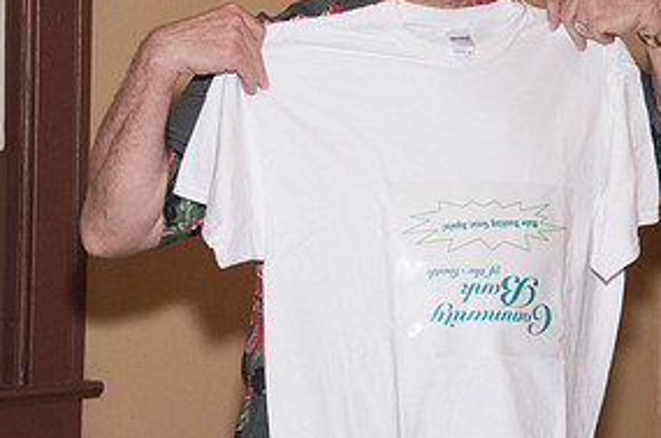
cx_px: 429
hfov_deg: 12.9
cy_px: 105
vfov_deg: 8.6
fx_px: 2914
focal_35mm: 159
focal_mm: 52
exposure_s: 1/80
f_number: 5.6
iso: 800
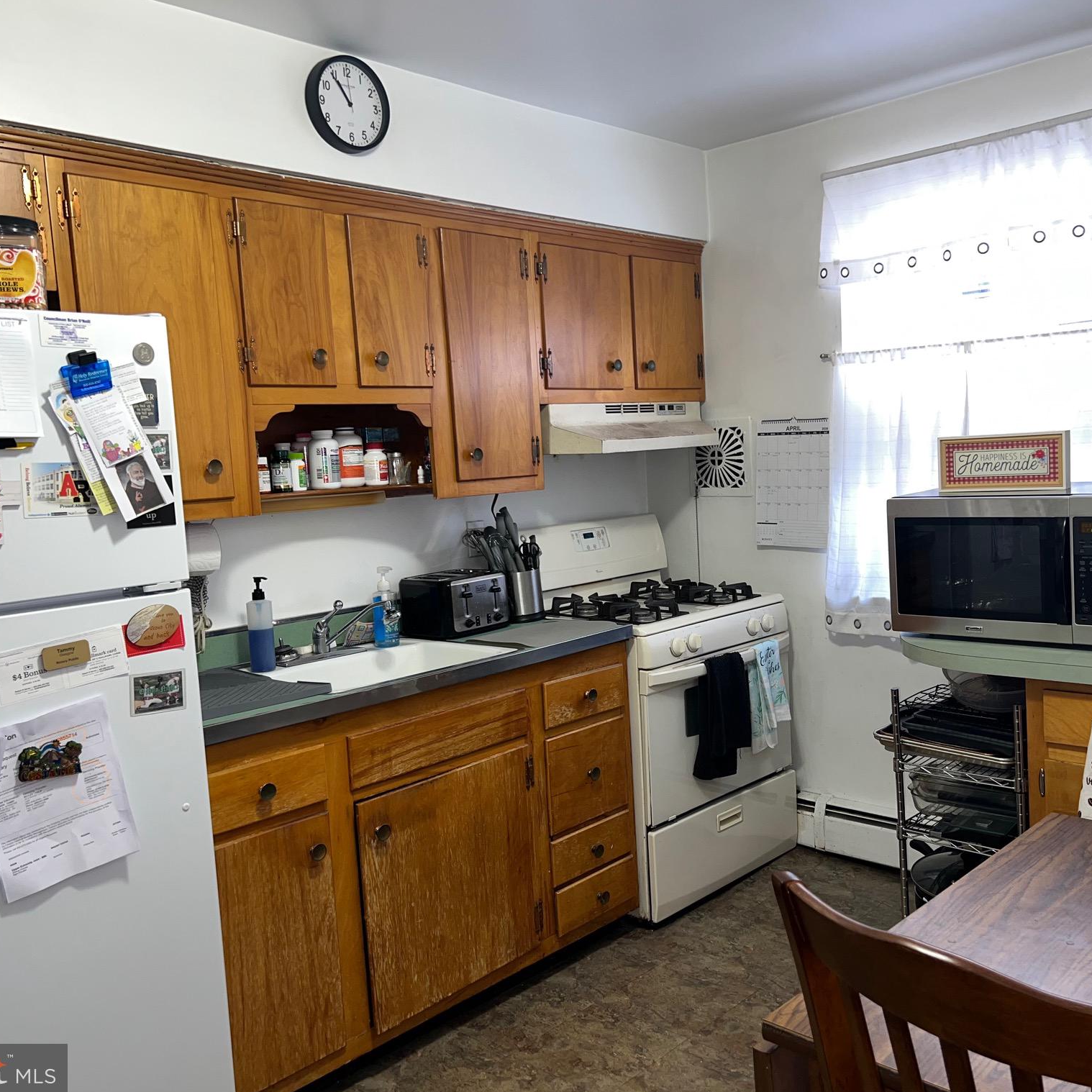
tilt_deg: -5.8
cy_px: 550
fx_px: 1106
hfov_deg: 52.3
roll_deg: +3.5
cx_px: 624
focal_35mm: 31
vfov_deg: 52.5
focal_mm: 5.7
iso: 40
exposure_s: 1/22
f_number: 1.5
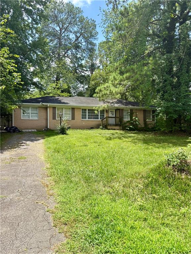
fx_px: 177
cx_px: 96
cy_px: 127
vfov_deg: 71.6
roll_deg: -0.2
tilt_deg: +0.1
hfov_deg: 56.8
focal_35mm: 24
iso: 80
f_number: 1.78
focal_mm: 6.76
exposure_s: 1/1812
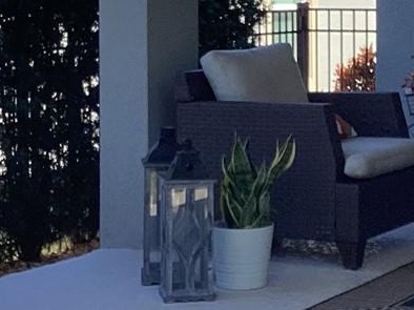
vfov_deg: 11.7
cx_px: 337
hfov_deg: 15.5
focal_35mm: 126
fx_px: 1506
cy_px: 25
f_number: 2.4
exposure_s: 1/574
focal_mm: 3.3
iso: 25
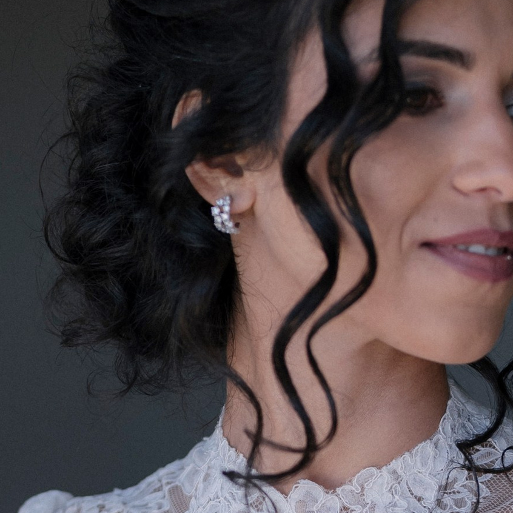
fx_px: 2263
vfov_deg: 12.5
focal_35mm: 135
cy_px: 681
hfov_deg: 12.8
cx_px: 457
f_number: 1.6
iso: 160
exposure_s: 1/2000
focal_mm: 35
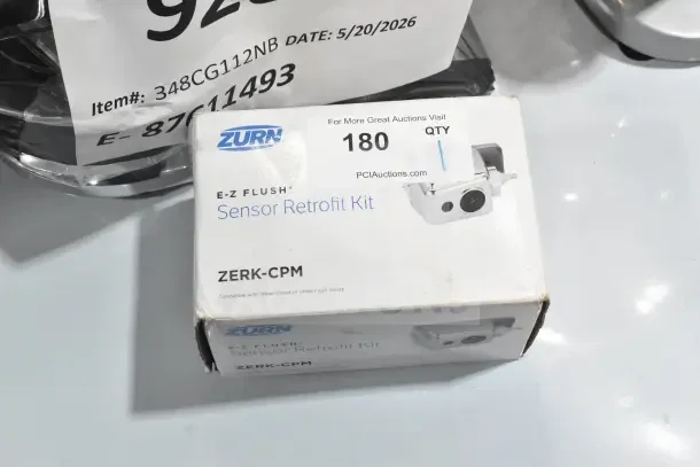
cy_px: 234
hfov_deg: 38.9
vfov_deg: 26.5
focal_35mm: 51
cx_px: 350
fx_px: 992
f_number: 10
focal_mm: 34
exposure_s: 1/400
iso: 6400
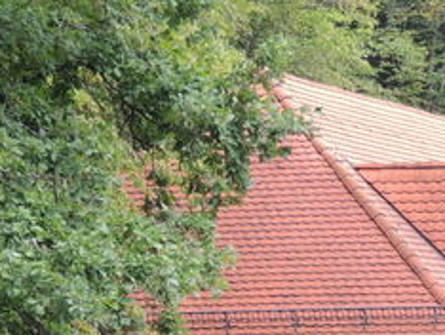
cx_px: 418
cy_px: 367
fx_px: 3513
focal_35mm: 273
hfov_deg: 7.2
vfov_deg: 5.4
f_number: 4.1
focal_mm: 17.8
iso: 100
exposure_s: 1/100
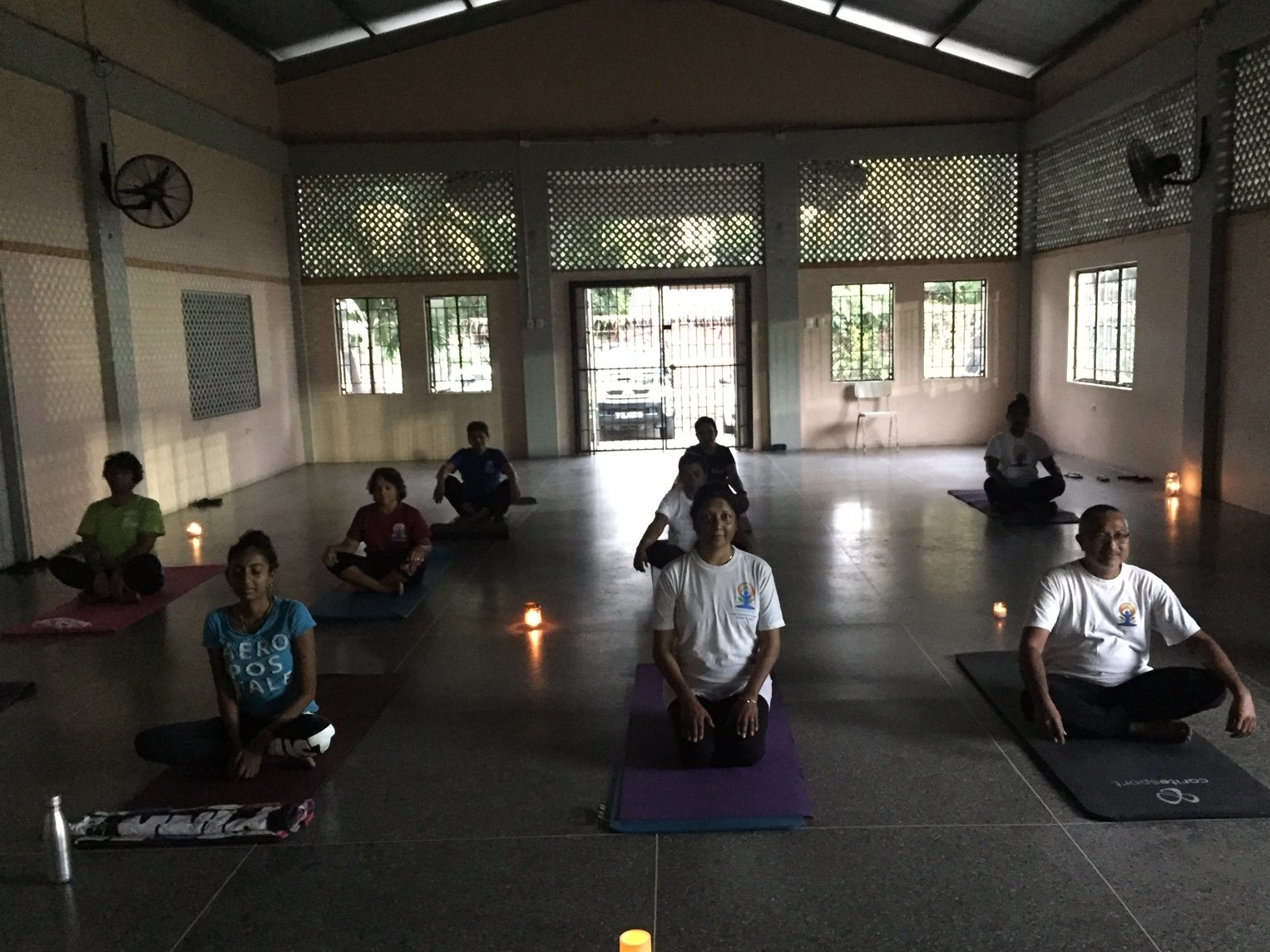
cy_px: 506
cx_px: 665
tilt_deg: -10.0
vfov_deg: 45.4
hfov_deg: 58.3
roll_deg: +0.7
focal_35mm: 31
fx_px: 1137
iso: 1250
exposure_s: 1/15
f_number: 2.2
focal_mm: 4.15
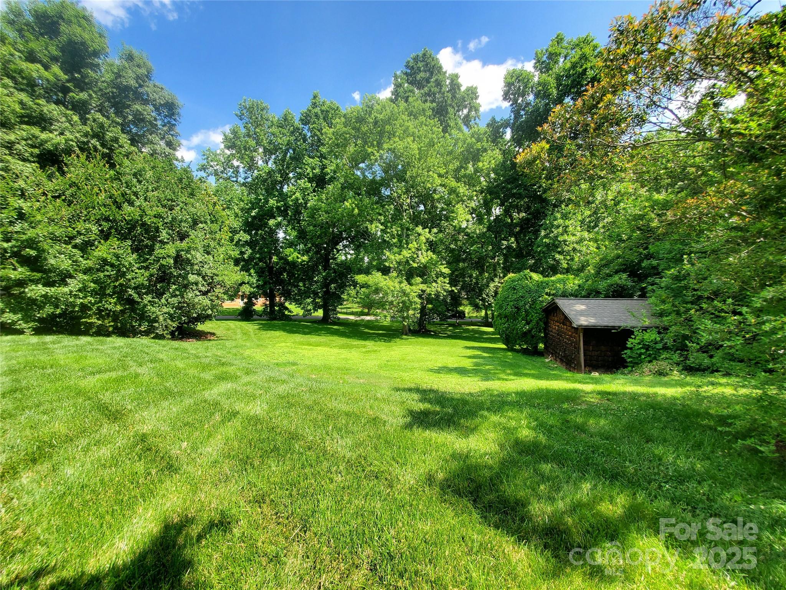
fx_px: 295
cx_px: 393
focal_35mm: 13
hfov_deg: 106.2
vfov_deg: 89.9
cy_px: 295
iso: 50
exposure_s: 1/387
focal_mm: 1.8
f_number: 2.2
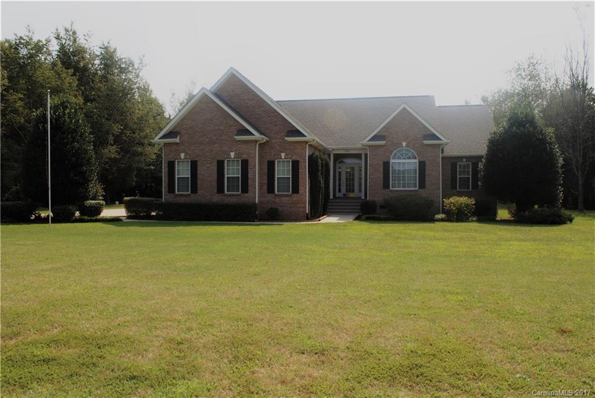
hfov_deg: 67.4
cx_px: 298
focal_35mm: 27
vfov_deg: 48.0
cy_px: 199
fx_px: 446
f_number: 9
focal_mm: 18
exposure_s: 1/200
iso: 100
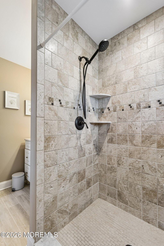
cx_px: 82
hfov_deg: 77.3
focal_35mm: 15
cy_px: 123
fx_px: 102
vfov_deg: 100.4
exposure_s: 1/25
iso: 800
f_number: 7.1
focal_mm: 15
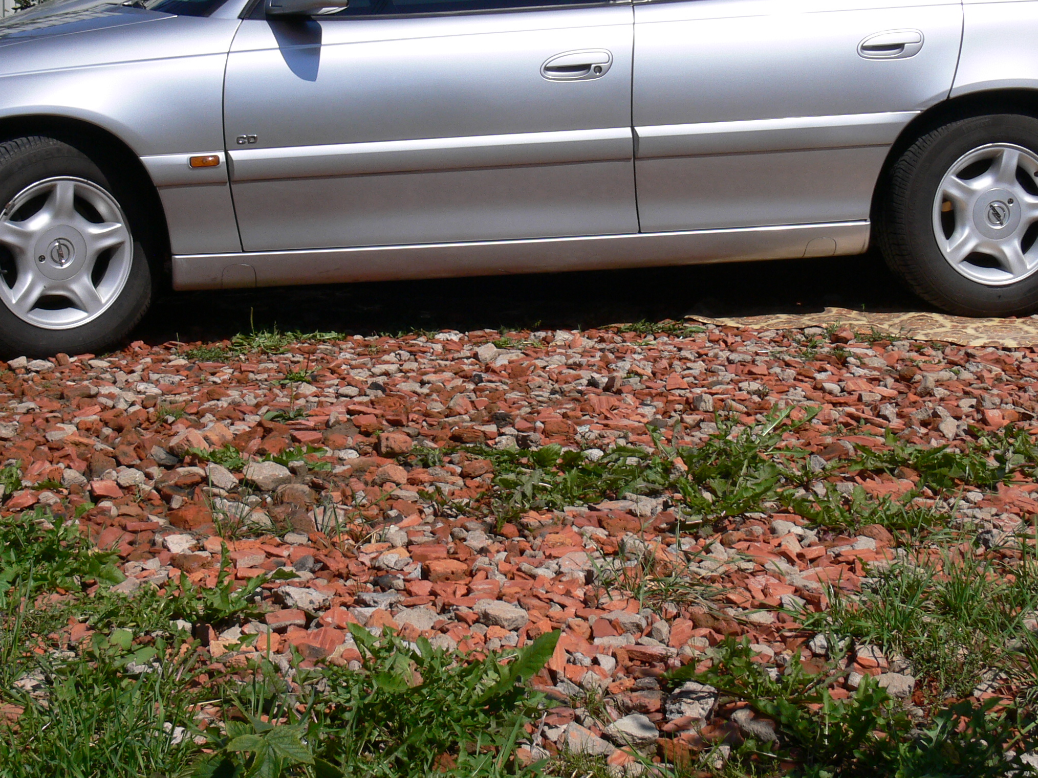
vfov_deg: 22.1
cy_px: 220
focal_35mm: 66
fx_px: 1979
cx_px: 513
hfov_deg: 29.4
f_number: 6.3
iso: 80
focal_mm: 8.6
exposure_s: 1/500
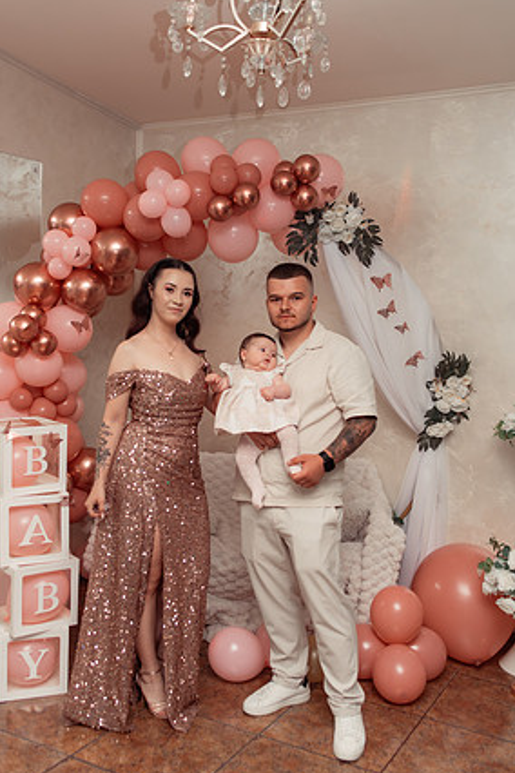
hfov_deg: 35.9
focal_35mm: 37
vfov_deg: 51.9
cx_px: 258
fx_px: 794
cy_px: 379
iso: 1000
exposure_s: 1/200
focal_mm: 35
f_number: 2.8
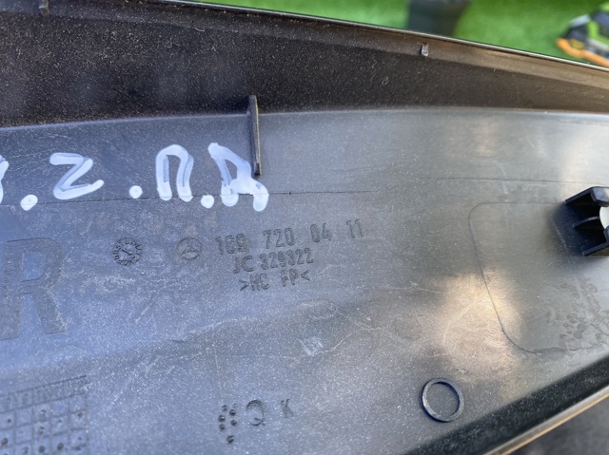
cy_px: 228
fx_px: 439
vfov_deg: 54.8
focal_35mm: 25
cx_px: 304
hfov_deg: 69.4
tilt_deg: -53.3
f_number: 1.8
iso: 80
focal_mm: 4.25
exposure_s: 1/121
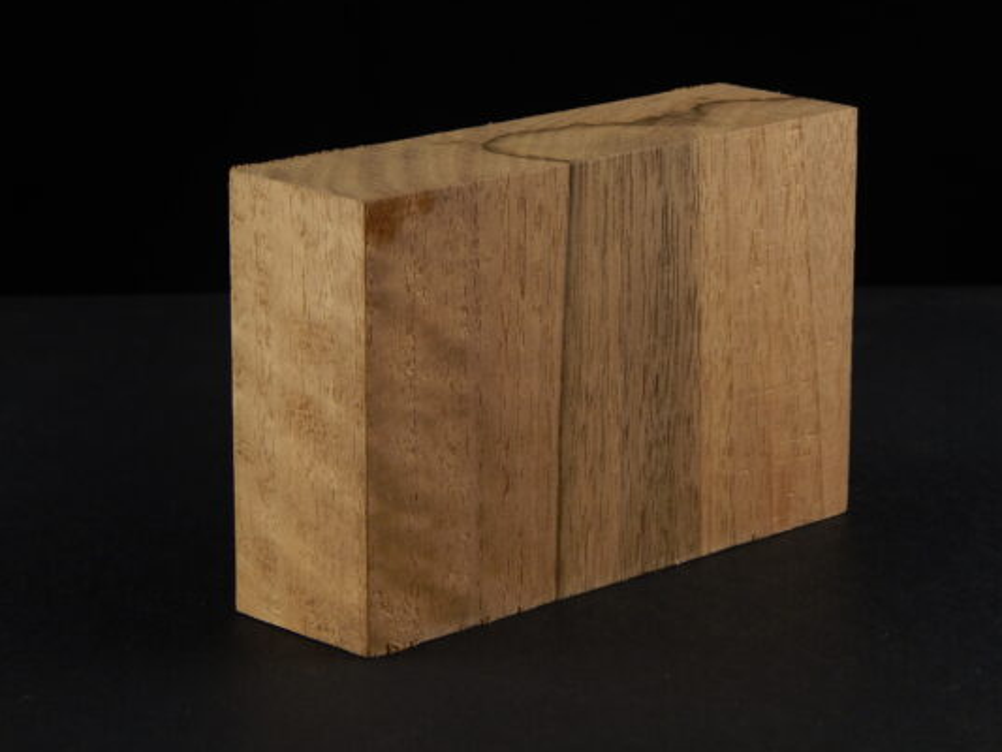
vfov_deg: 12.7
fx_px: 3387
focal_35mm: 117
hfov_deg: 16.8
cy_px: 397
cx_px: 502
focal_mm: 18.7
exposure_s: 1/100
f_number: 4.5
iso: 125
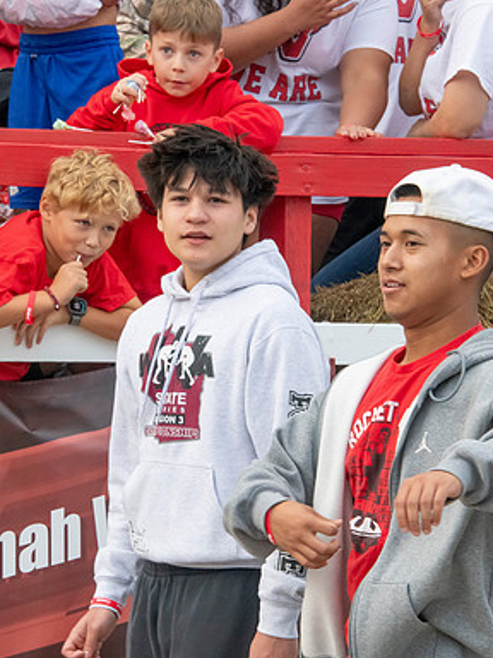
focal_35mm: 196
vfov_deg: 10.1
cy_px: 328
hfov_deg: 7.6
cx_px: 166
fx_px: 3722
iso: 3200
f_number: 11
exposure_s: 1/500
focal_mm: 135
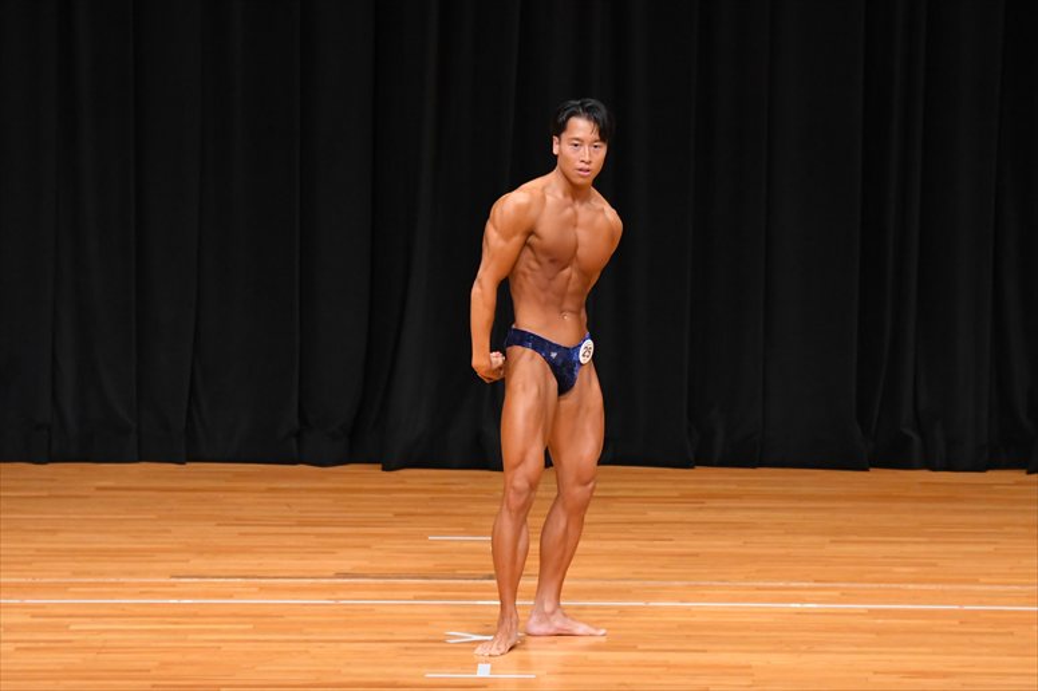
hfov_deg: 8.1
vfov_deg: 5.4
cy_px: 346
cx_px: 519
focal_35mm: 255
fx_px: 7349
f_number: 5.6
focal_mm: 170
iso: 4000
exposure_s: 1/400
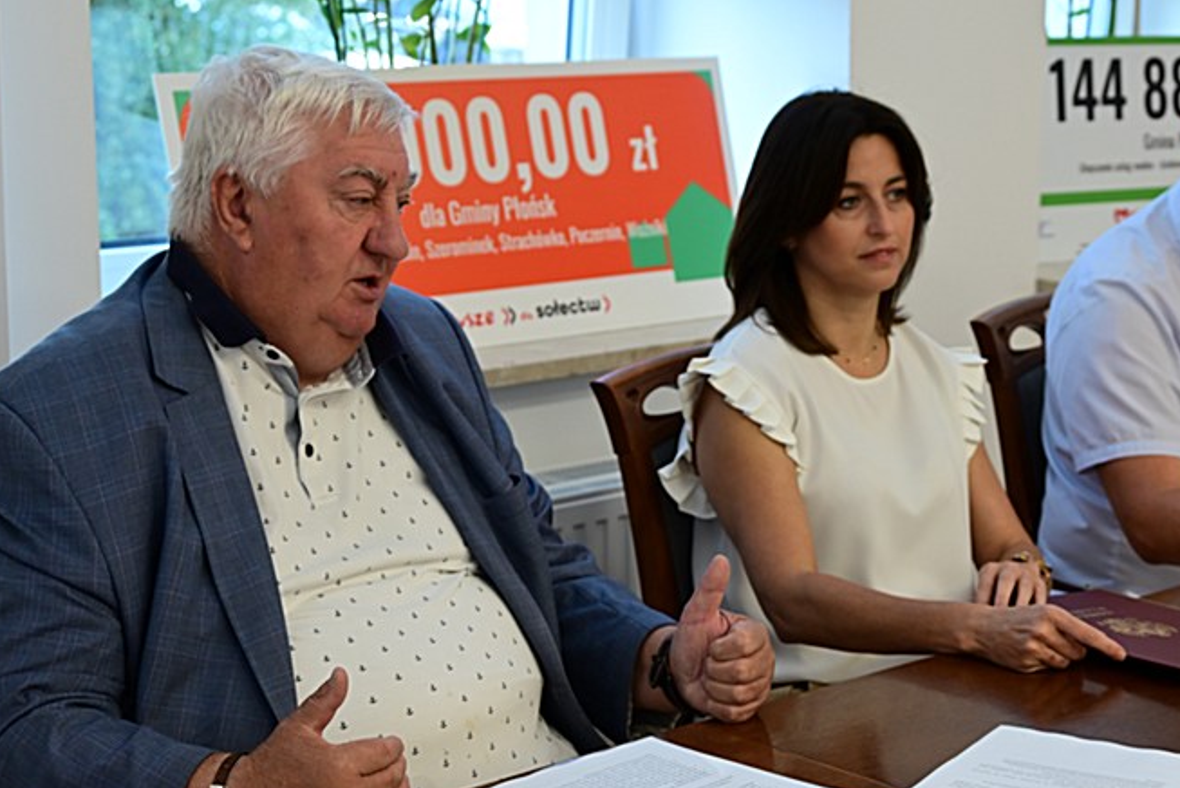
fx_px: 2394
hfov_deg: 27.6
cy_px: 510
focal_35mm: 73
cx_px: 735
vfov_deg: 18.6
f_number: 5.6
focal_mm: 53
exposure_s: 1/60
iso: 800
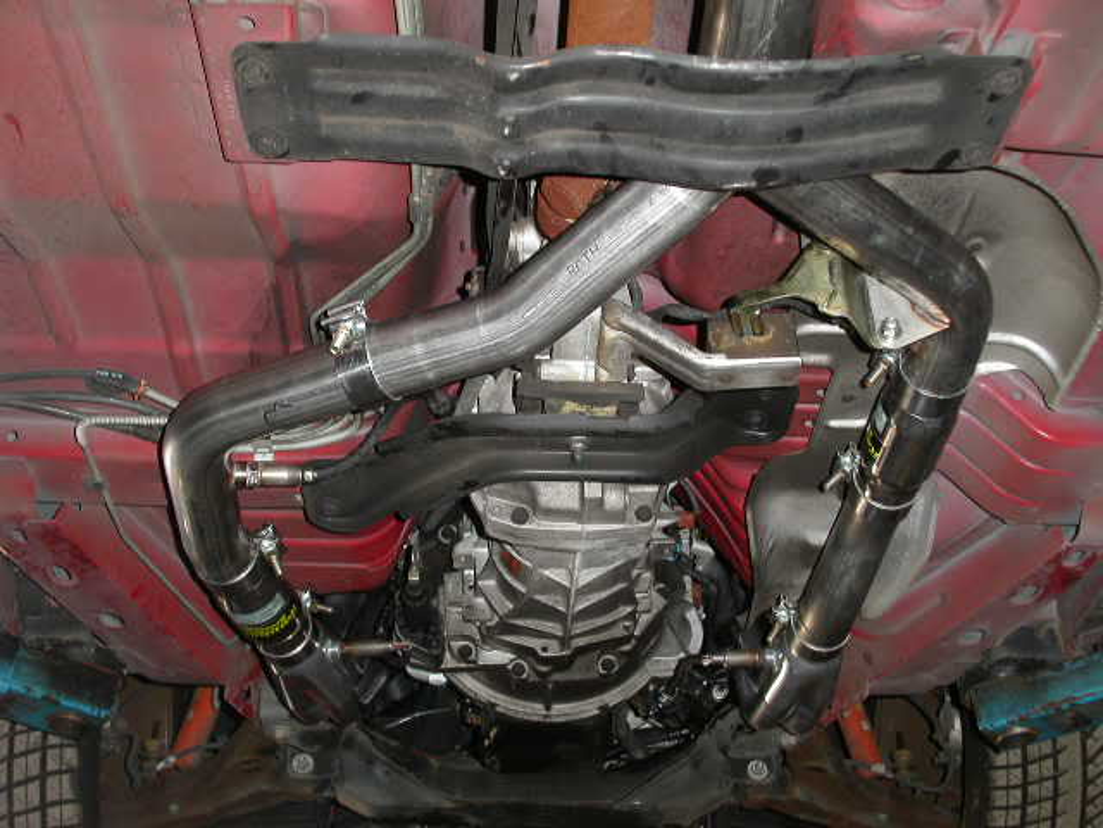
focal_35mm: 38
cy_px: 414
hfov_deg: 49.0
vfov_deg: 37.7
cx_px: 552
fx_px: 1211
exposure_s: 1/30
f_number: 2.8
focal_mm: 7.8
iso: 100
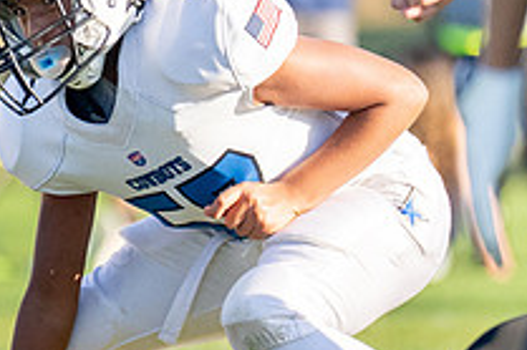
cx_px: 140
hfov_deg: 1.5
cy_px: 186
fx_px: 19703
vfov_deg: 1.0
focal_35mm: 1347
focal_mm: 200
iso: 400
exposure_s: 1/4000
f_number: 2.8
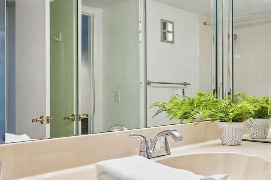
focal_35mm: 41
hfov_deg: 47.4
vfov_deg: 32.8
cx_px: 164
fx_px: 307
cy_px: 97
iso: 400
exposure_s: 1/20
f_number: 8
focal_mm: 27.5
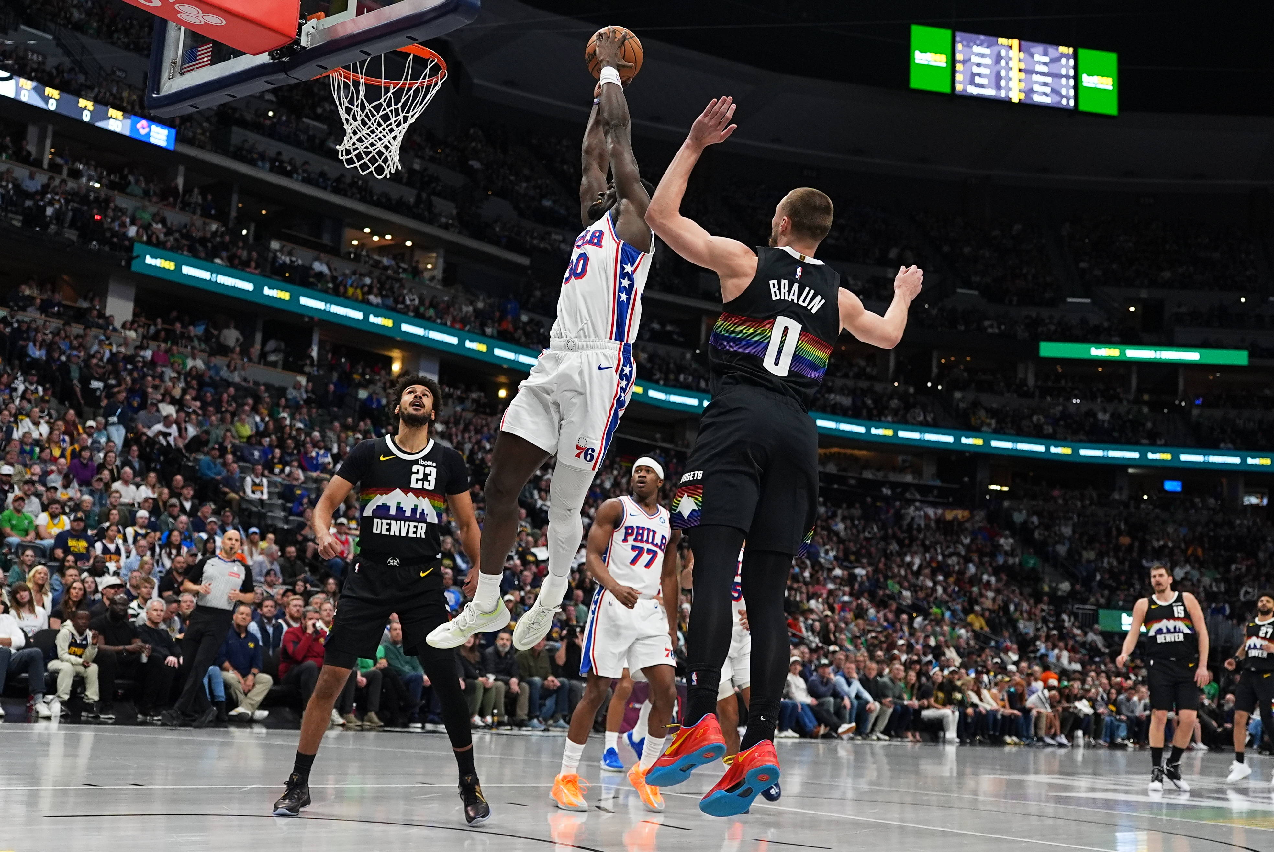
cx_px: 637
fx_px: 1488
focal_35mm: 42
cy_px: 426
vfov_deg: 32.0
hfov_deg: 46.4
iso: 1600
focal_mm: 28
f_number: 2
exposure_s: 1/2000
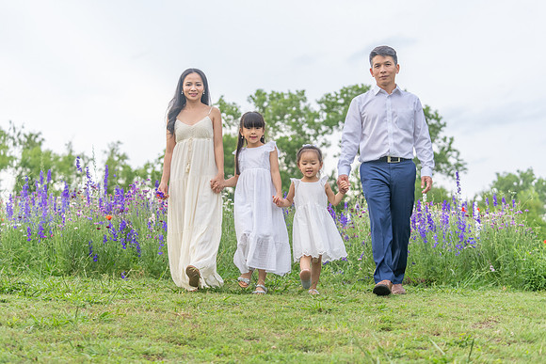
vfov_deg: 19.5
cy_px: 182
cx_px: 273
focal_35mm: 70
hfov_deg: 28.8
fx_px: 1062
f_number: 3.2
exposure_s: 1/1250
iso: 640
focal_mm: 70
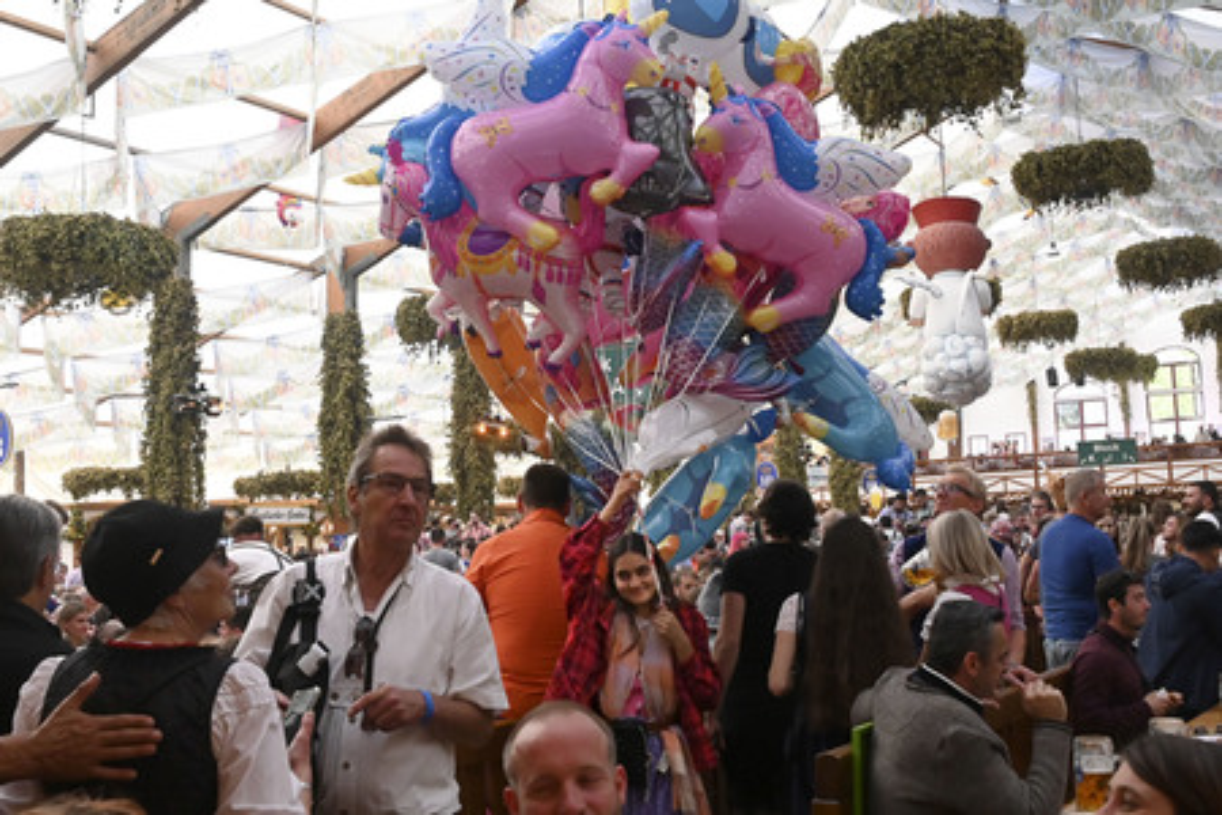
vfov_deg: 31.9
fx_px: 1426
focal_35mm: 42
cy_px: 408
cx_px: 611
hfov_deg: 46.4
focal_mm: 28
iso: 5000
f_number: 8
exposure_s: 1/250
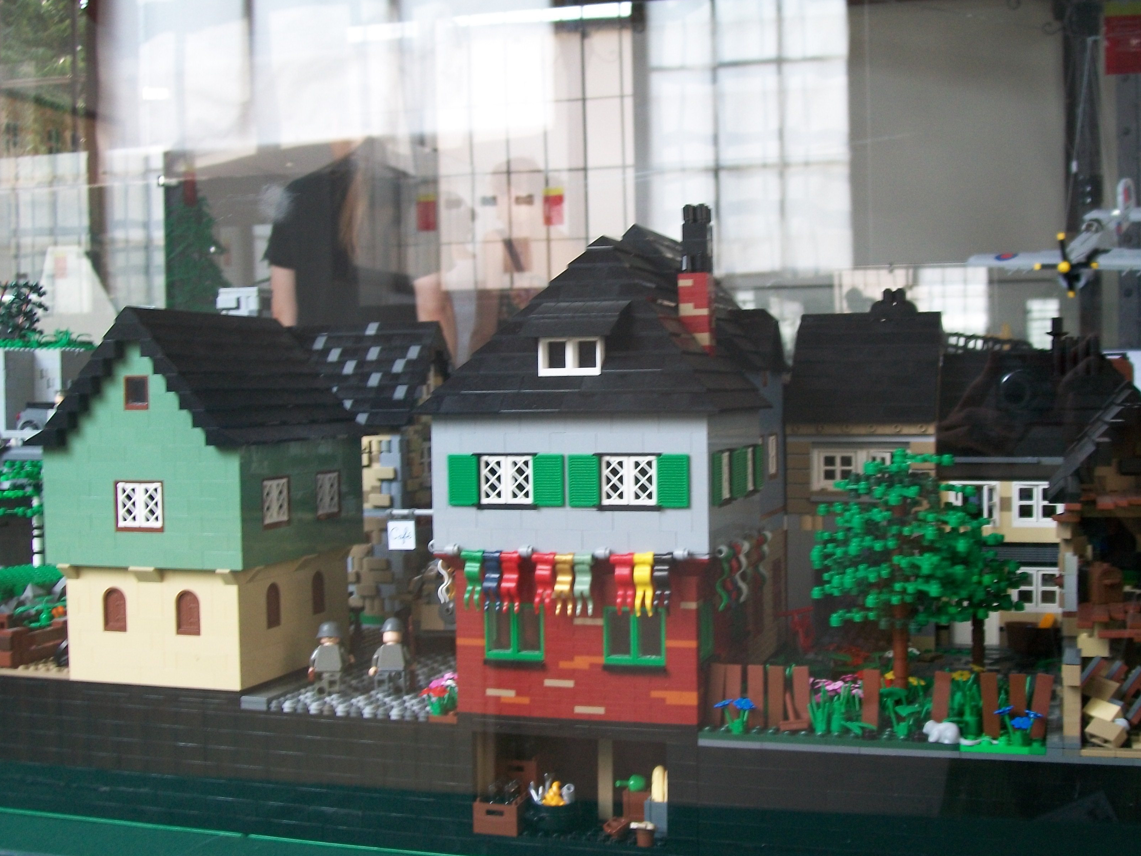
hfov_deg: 41.2
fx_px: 1516
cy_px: 436
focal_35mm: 46
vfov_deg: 31.5
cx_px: 582
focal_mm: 7.6
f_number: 3
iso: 80
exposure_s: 1/40
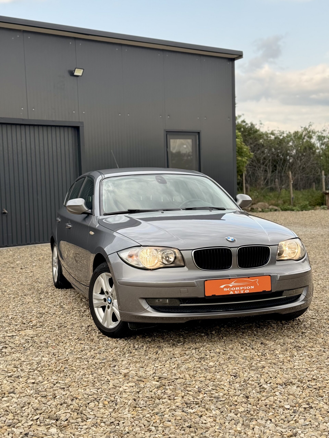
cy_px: 219
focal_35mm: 48
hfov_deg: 30.3
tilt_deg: -3.3
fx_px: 608
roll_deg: +2.0
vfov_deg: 39.7
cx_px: 164
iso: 64
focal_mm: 6.76
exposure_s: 1/510
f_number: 1.78
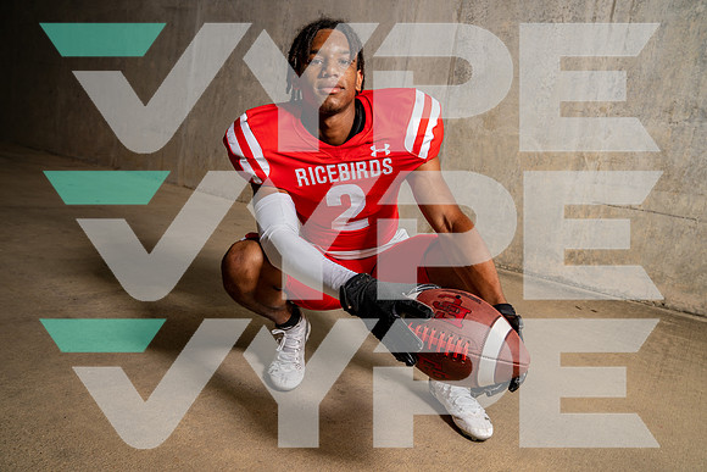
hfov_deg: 67.4
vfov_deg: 48.0
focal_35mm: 27
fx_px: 530
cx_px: 354
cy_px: 236
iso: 100
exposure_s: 1/200
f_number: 5.6
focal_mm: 27
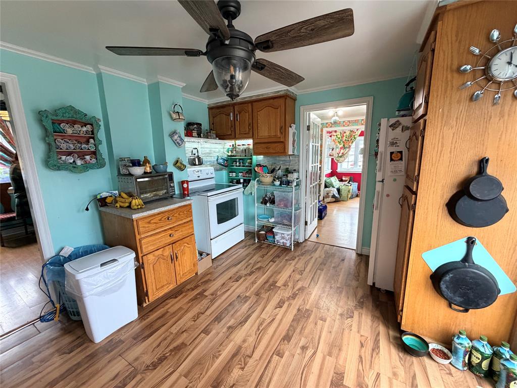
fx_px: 209
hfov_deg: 102.1
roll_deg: +1.7
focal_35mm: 14
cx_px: 258
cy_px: 194
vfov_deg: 85.7
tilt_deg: -10.7
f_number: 2.2
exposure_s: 1/60
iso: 320
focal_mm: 2.22
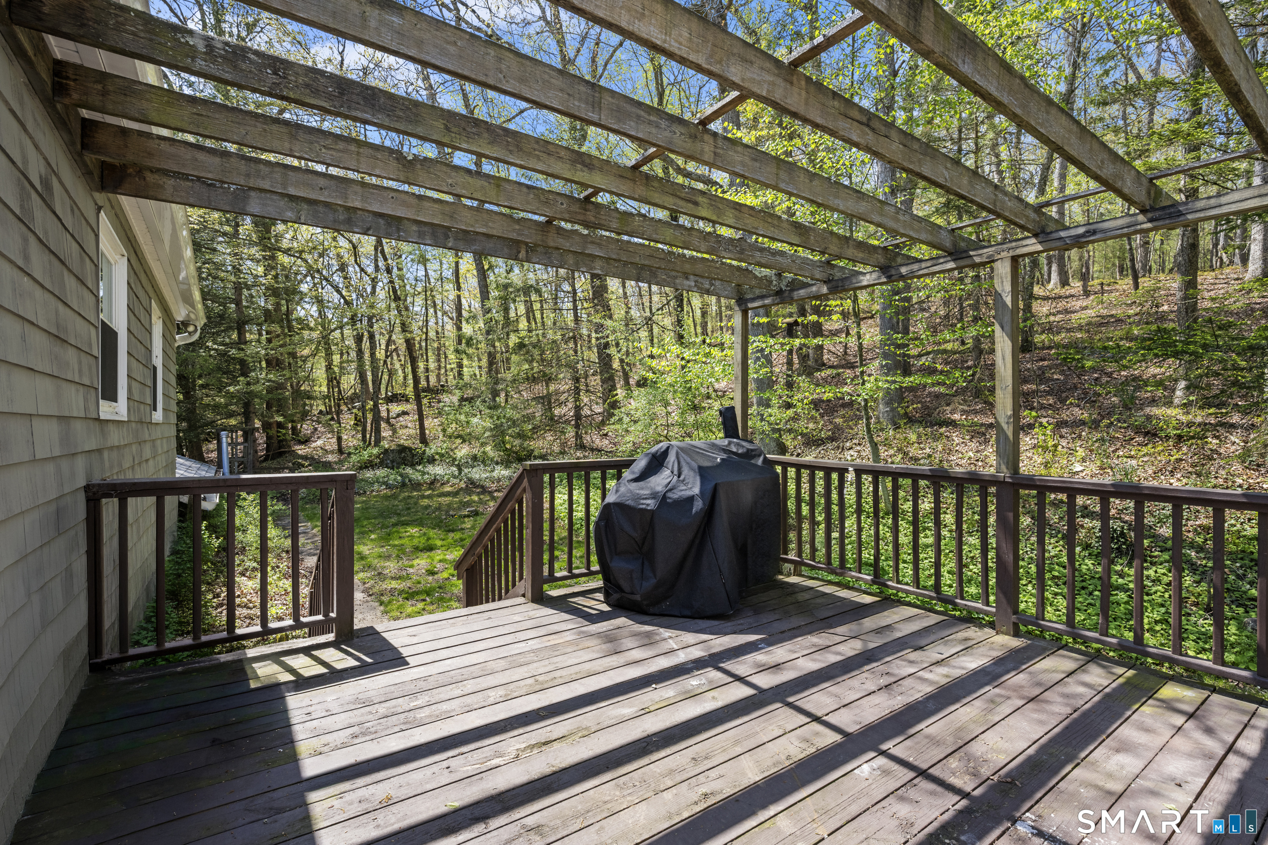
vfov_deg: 73.8
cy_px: 422
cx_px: 634
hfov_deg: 96.7
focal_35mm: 16
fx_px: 564
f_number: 9
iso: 320
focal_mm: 16
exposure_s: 1/80
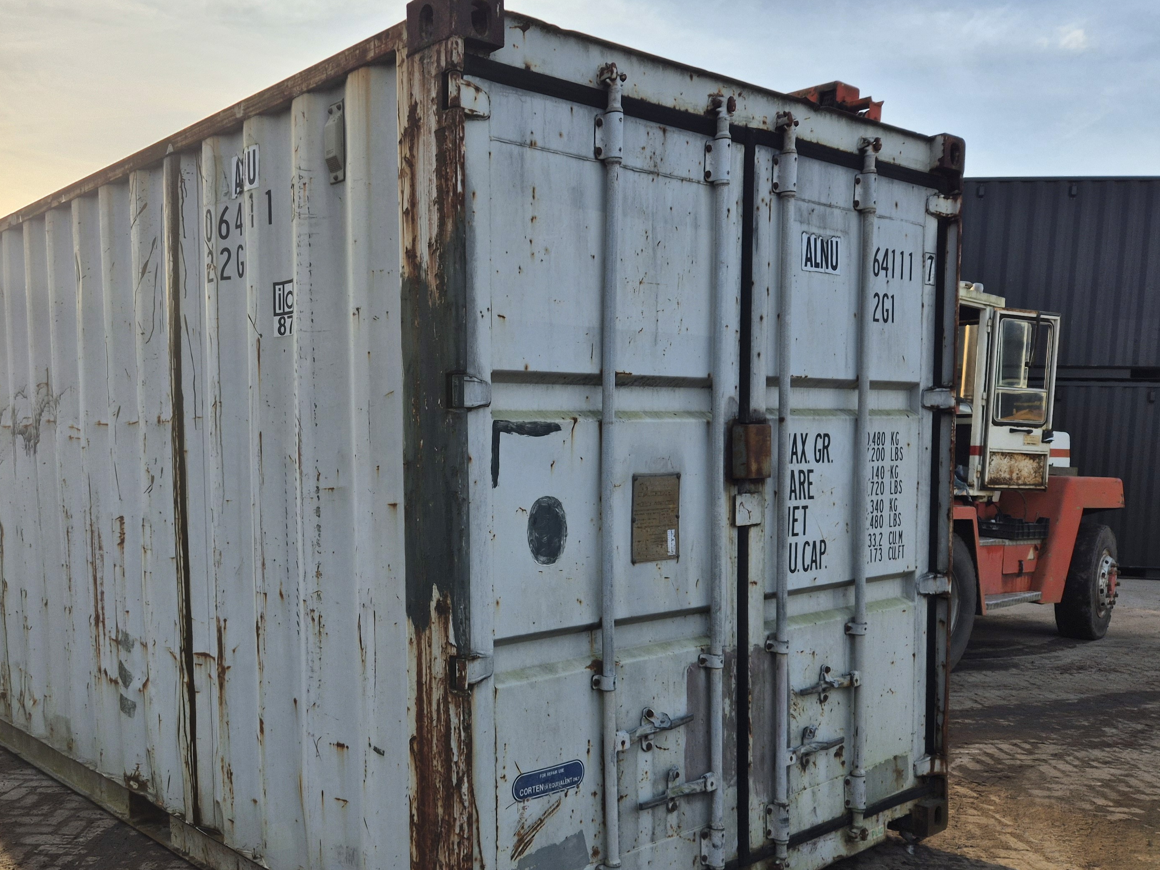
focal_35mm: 33
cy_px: 545
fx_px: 1106
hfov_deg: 54.9
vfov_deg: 42.6
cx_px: 454
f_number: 1.8
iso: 25
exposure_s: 1/1168
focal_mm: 5.4
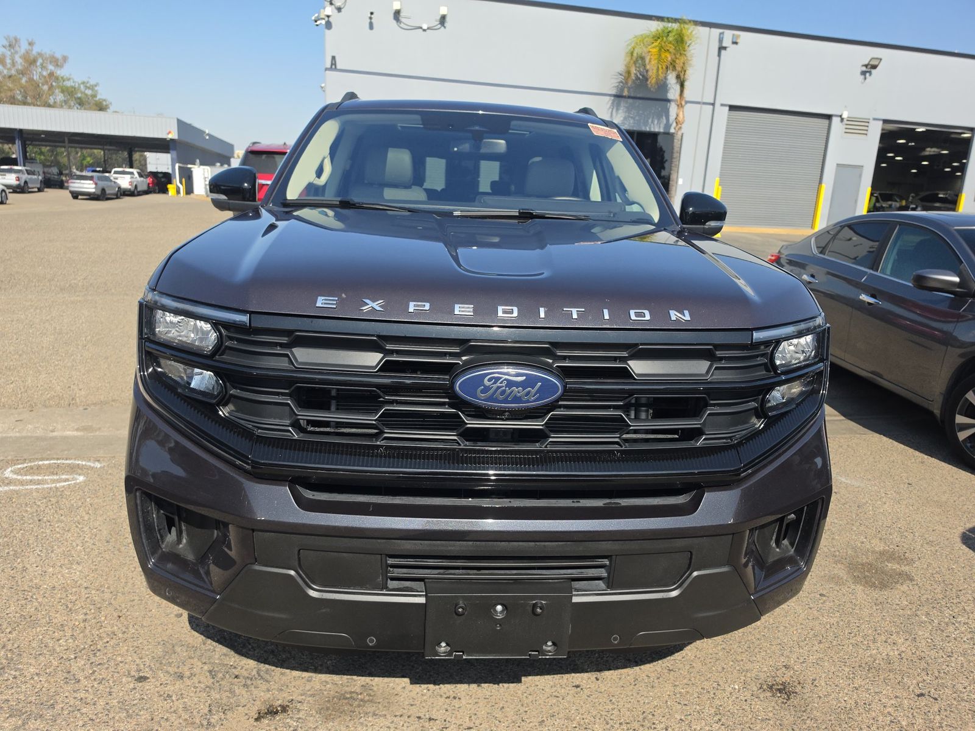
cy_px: 366
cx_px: 488
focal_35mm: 23
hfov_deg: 73.9
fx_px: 648
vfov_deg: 58.9
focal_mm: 6.5
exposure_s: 1/3777
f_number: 1.4
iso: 63
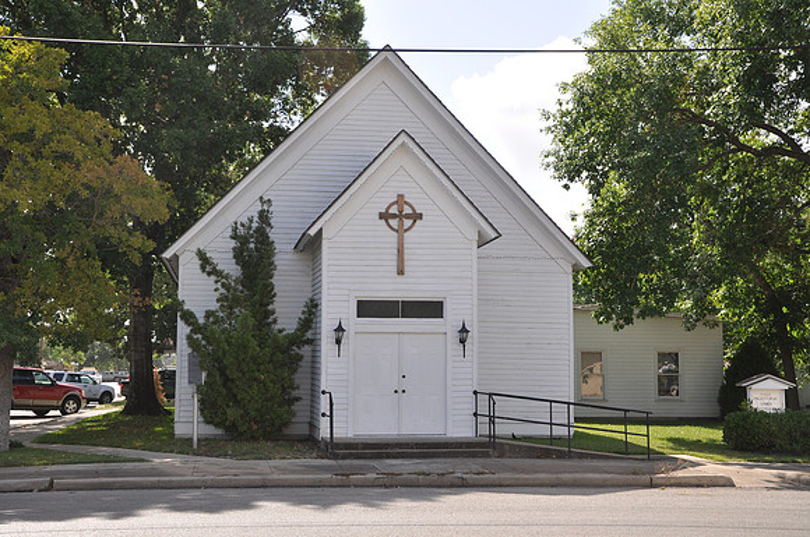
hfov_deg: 38.9
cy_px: 268
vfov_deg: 26.4
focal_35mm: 51
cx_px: 405
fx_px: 1146
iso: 200
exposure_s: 1/200
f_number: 9
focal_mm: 34
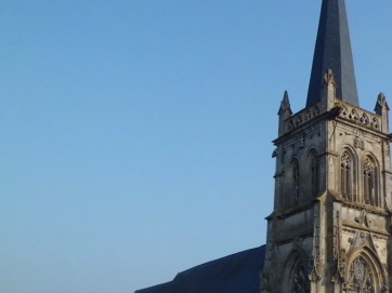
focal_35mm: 46
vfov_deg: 31.5
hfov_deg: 39.7
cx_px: 312
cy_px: 144
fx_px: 521
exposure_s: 1/100
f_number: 7.9
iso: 64
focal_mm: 4.7
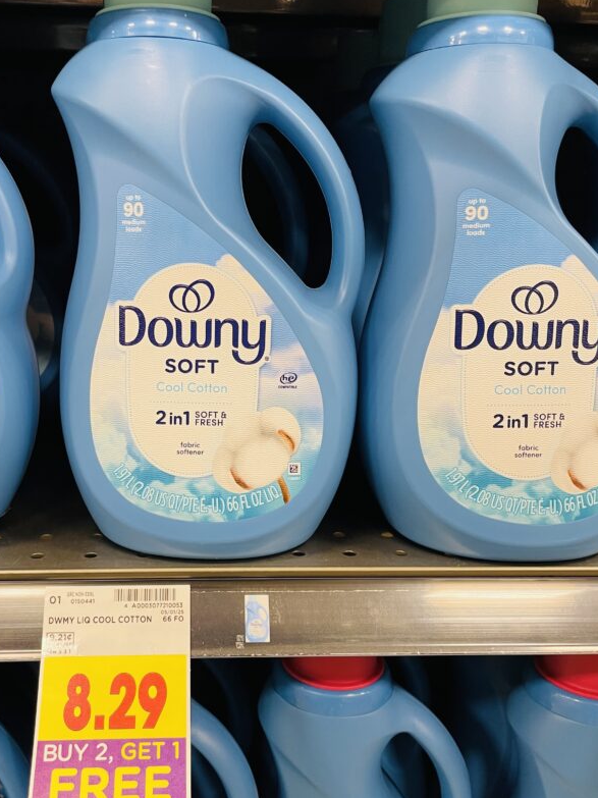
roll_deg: -0.7
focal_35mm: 34
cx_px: 217
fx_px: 783
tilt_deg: -14.1
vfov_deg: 54.0
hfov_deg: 41.4
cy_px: 411
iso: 125
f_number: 1.6
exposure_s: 1/61
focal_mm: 4.2
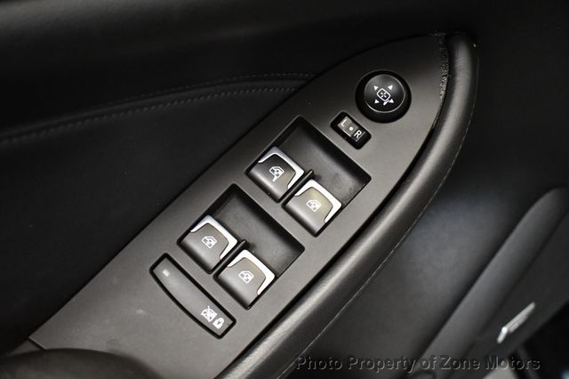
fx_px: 806
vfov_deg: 26.5
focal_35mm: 51
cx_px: 284
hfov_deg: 38.9
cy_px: 190
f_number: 4.5
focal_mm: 34
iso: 5000
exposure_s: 1/60
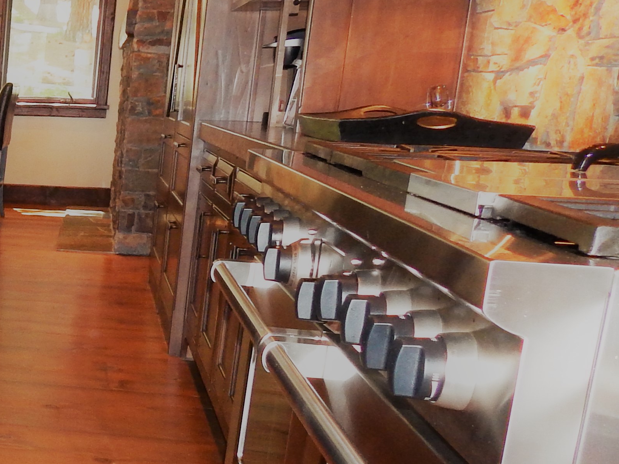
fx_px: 823
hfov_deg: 37.2
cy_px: 403
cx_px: 11
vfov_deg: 30.4
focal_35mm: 46
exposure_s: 1/30
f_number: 3
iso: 220
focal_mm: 4
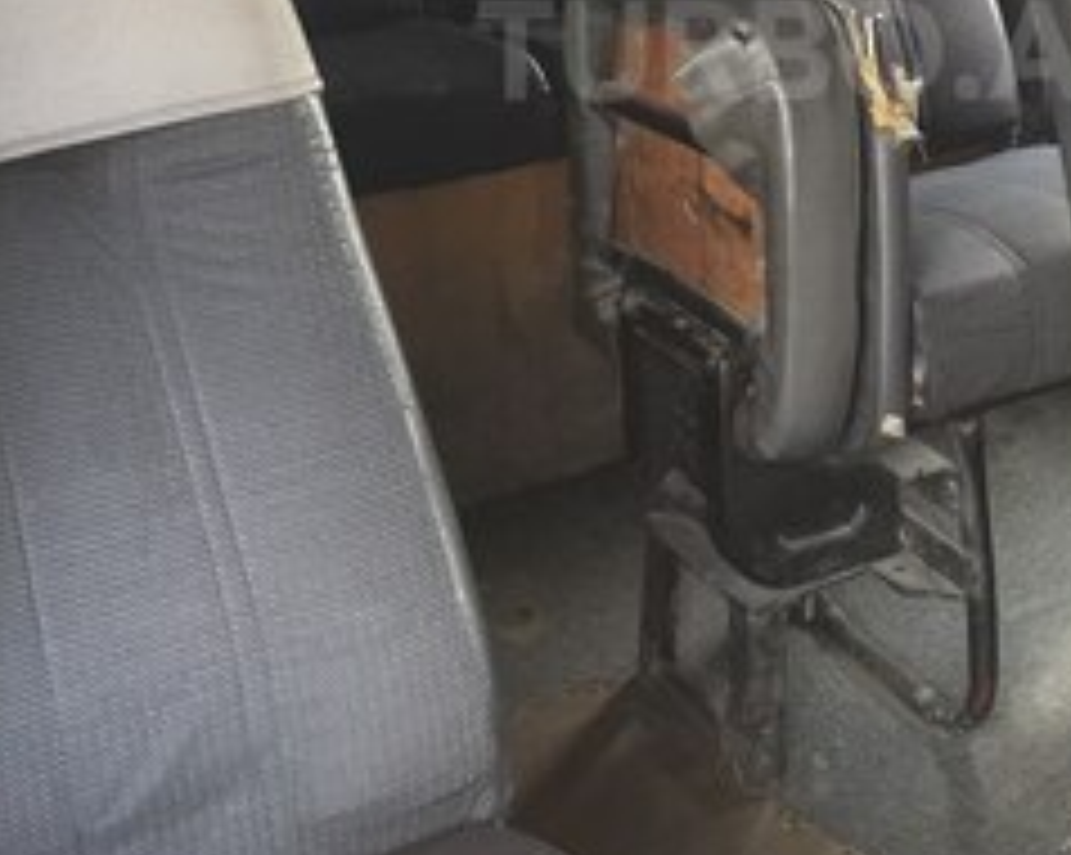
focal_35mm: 59
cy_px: 50
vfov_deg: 24.8
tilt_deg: -16.1
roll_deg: +0.1
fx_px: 1869
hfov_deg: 31.3
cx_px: 824
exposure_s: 1/33
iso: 80
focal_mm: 4.15
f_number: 2.2
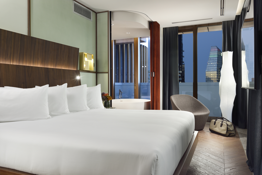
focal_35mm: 29
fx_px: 211
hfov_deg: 63.6
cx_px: 131
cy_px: 88
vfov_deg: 45.0
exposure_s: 1/4
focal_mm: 29
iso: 200
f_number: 11
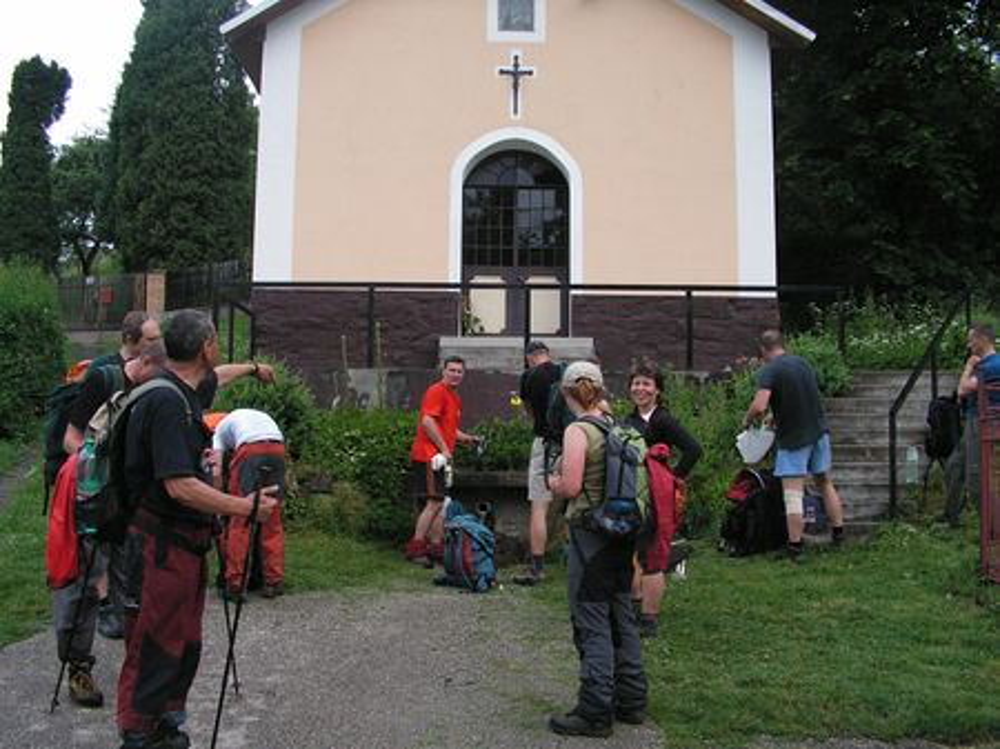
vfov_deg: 39.6
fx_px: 1039
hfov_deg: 51.4
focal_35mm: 36
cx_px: 500
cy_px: 374
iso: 50
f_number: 3.2
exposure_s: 1/250
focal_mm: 6
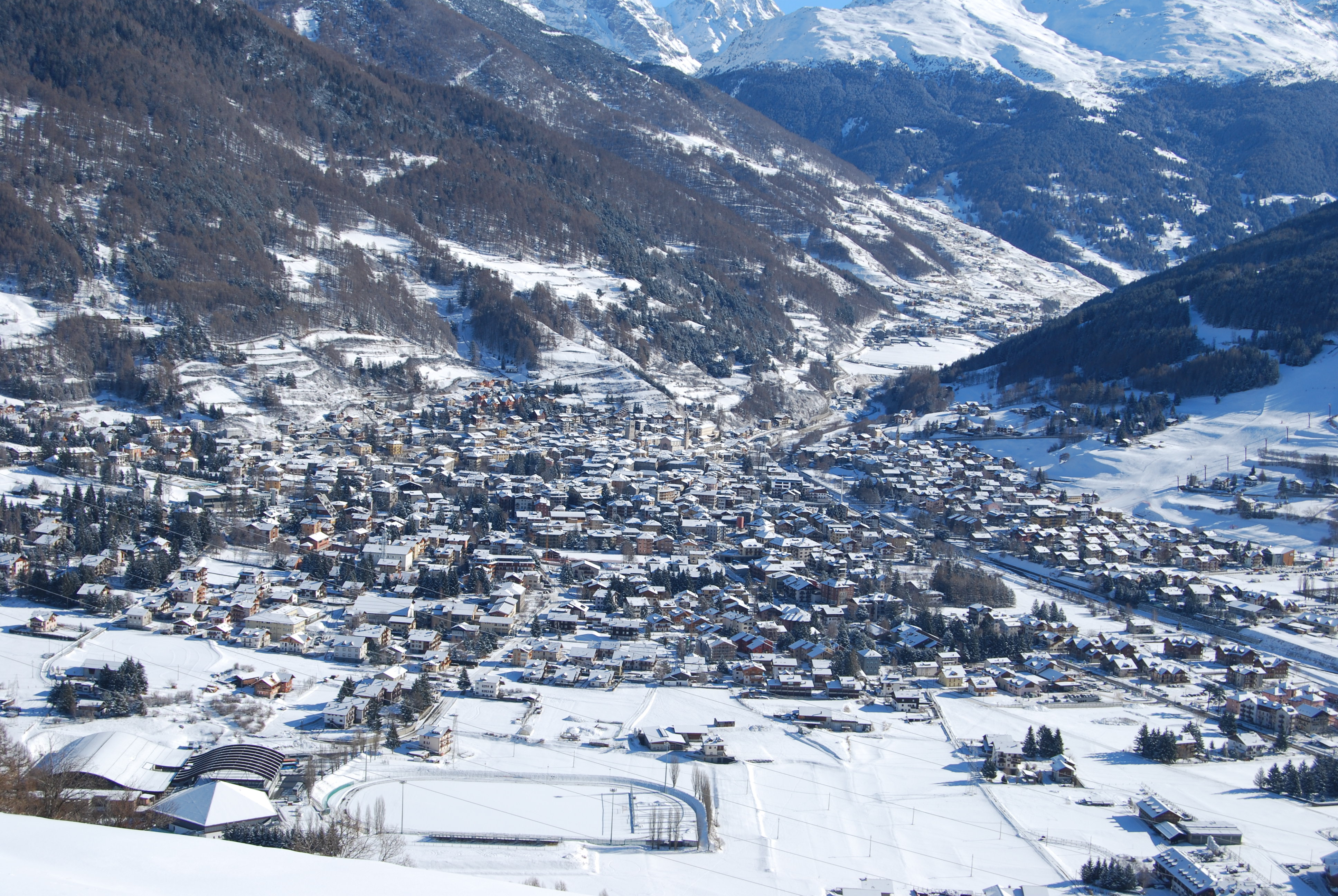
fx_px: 1898
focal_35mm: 51
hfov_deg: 38.8
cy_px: 448
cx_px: 669
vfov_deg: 26.6
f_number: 8
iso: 100
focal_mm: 34
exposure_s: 1/250
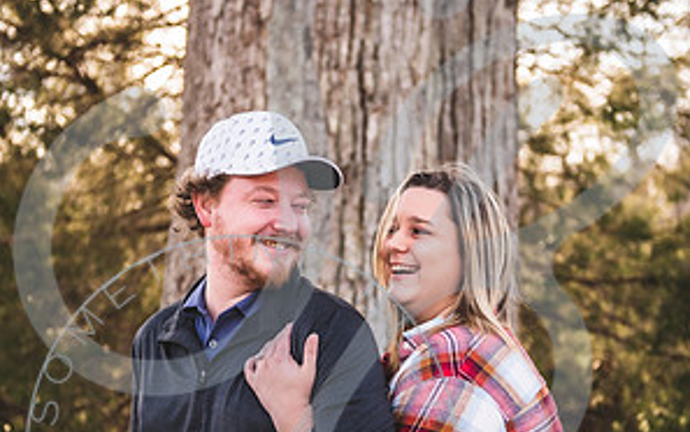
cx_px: 346
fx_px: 1392
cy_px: 274
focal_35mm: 74
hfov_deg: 27.8
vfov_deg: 17.6
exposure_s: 1/250
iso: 100
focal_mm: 48
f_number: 2.8
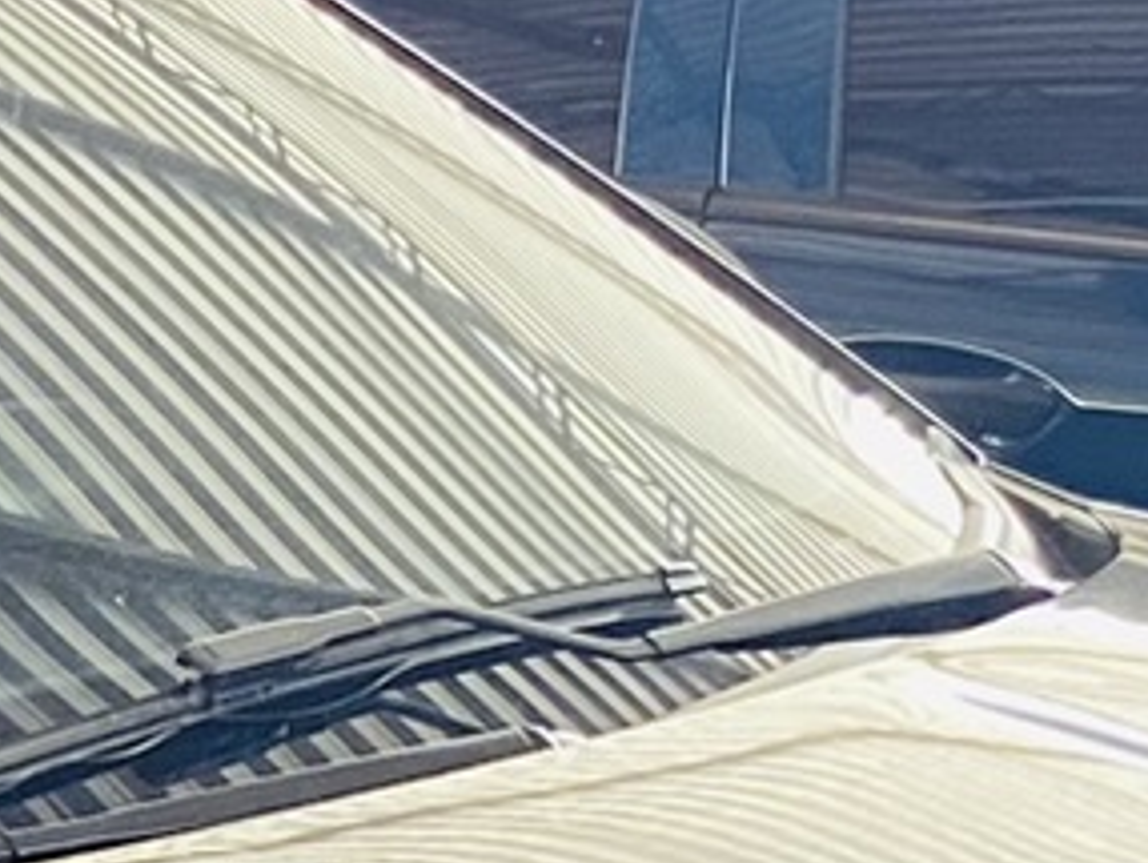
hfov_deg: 10.4
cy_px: 2015
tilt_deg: -20.8
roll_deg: +4.0
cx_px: -321
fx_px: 6174
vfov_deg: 7.5
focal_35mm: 186
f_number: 1.8
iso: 160
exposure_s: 1/60
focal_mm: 4.25
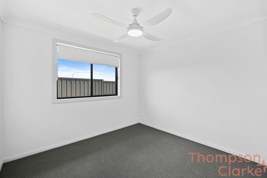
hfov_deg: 100.4
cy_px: 92
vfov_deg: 77.3
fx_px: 111
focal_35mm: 15
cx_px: 137
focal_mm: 14
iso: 100
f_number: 4
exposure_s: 1/15
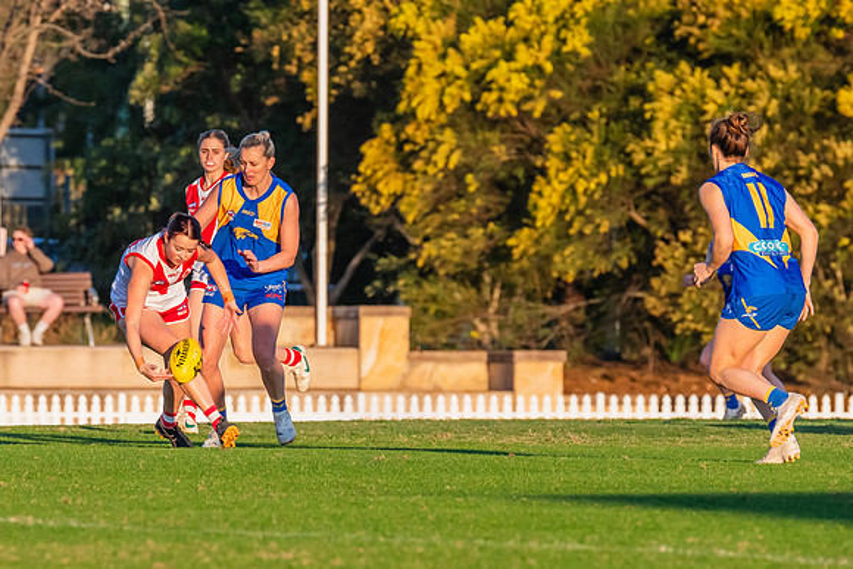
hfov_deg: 3.3
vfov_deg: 2.2
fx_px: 14788
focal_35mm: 624
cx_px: 174
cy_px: 215
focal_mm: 300
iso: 800
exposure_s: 1/1250
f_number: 7.1
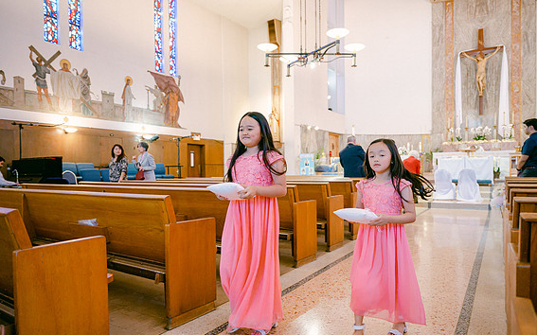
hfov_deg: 72.6
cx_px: 268
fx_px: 366
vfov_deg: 49.2
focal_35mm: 25
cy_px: 181
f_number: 2.8
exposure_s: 1/125
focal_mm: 24
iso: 1600
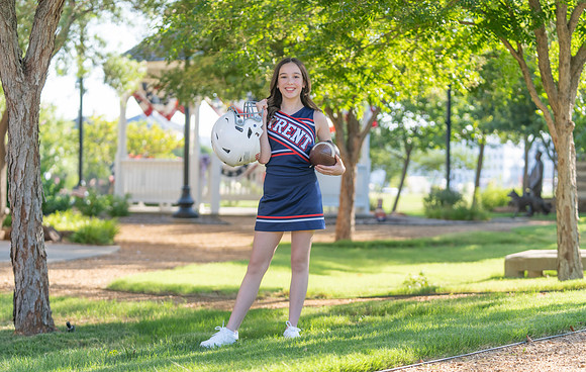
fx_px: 1505
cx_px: 299
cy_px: 204
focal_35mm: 94
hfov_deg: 22.0
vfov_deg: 14.1
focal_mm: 83
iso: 100
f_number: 2.8
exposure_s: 1/320
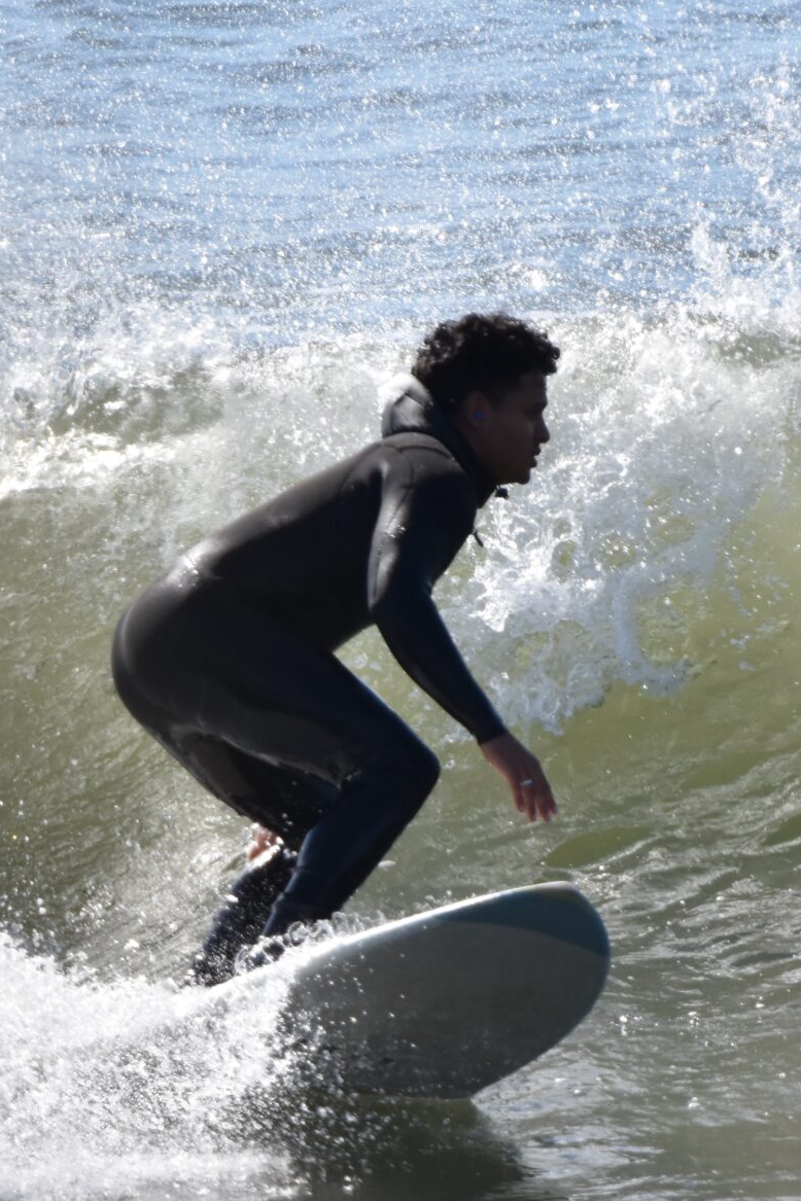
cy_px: 715
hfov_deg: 0.7
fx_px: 65910
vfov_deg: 1.0
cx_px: 624
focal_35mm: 1975
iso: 500
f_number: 8
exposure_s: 1/1667
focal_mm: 600
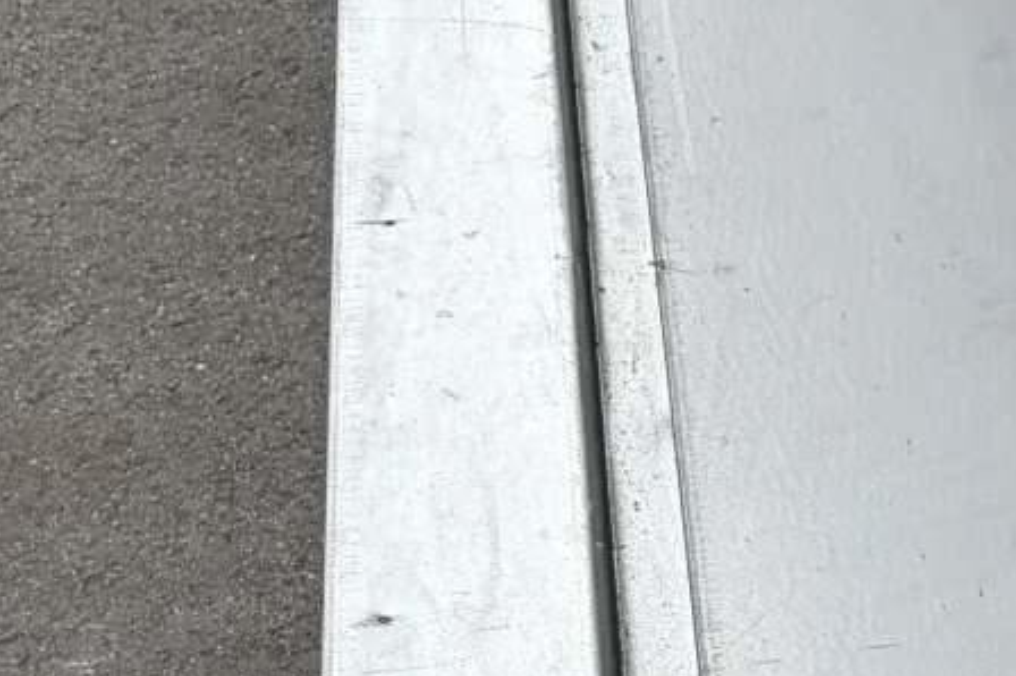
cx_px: 1324
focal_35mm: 116
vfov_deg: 11.8
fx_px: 3271
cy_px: 451
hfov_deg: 16.7
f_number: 1.6
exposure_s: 1/1953
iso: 50
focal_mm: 5.96
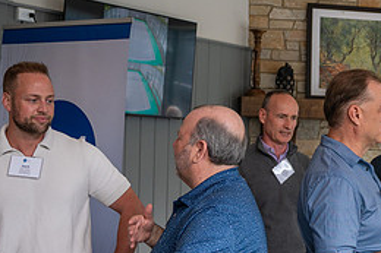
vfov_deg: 16.6
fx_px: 867
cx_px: 368
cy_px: 155
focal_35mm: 82
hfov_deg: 23.8
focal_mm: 32.5
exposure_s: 1/250
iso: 640
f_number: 4
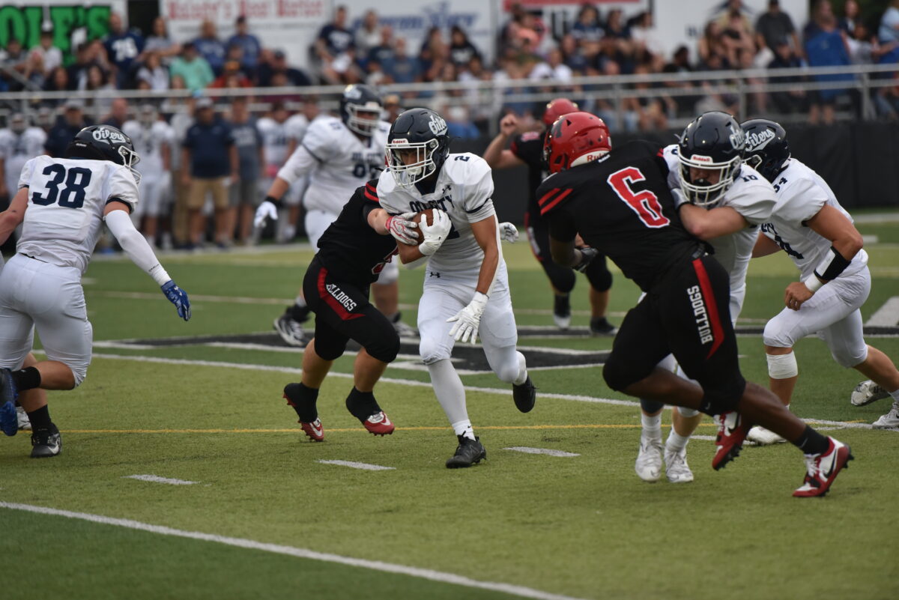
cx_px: 450
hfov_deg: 10.3
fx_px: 4996
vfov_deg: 6.9
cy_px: 300
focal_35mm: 200
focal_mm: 200
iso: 1250
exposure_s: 1/2500
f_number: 2.8
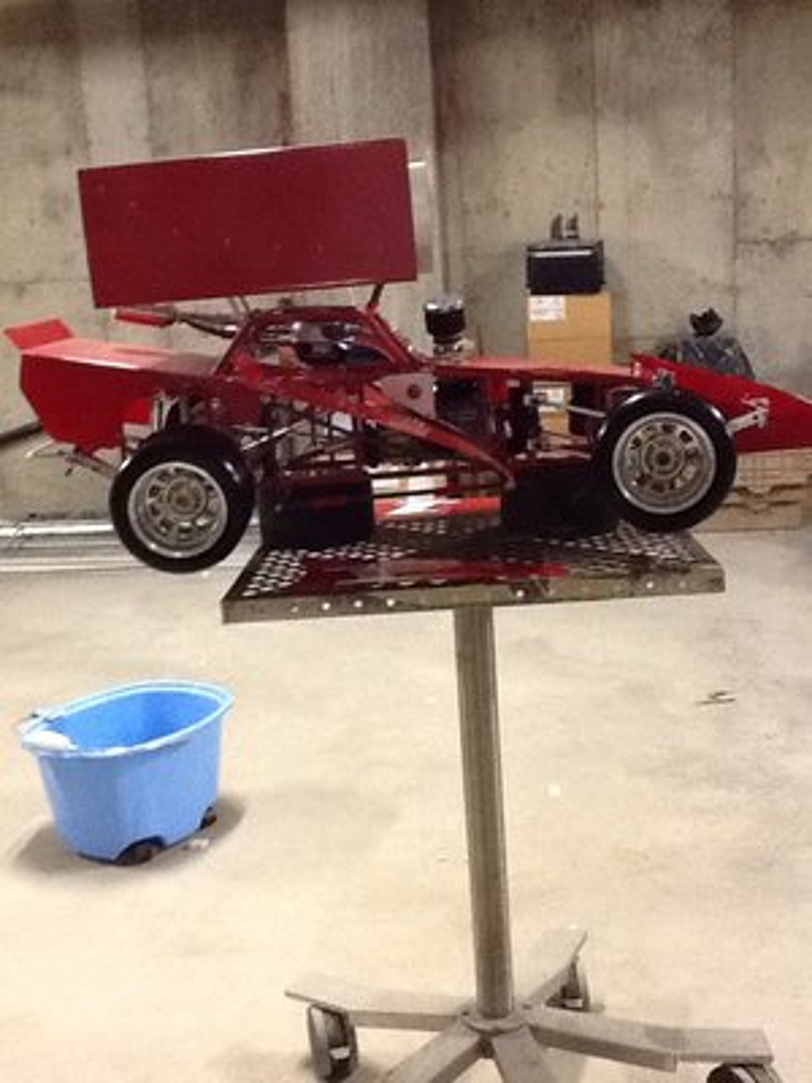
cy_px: 542
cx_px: 406
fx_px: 1001
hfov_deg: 44.2
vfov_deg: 56.8
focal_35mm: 32
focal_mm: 2.03
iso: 400
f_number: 2.4
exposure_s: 1/17
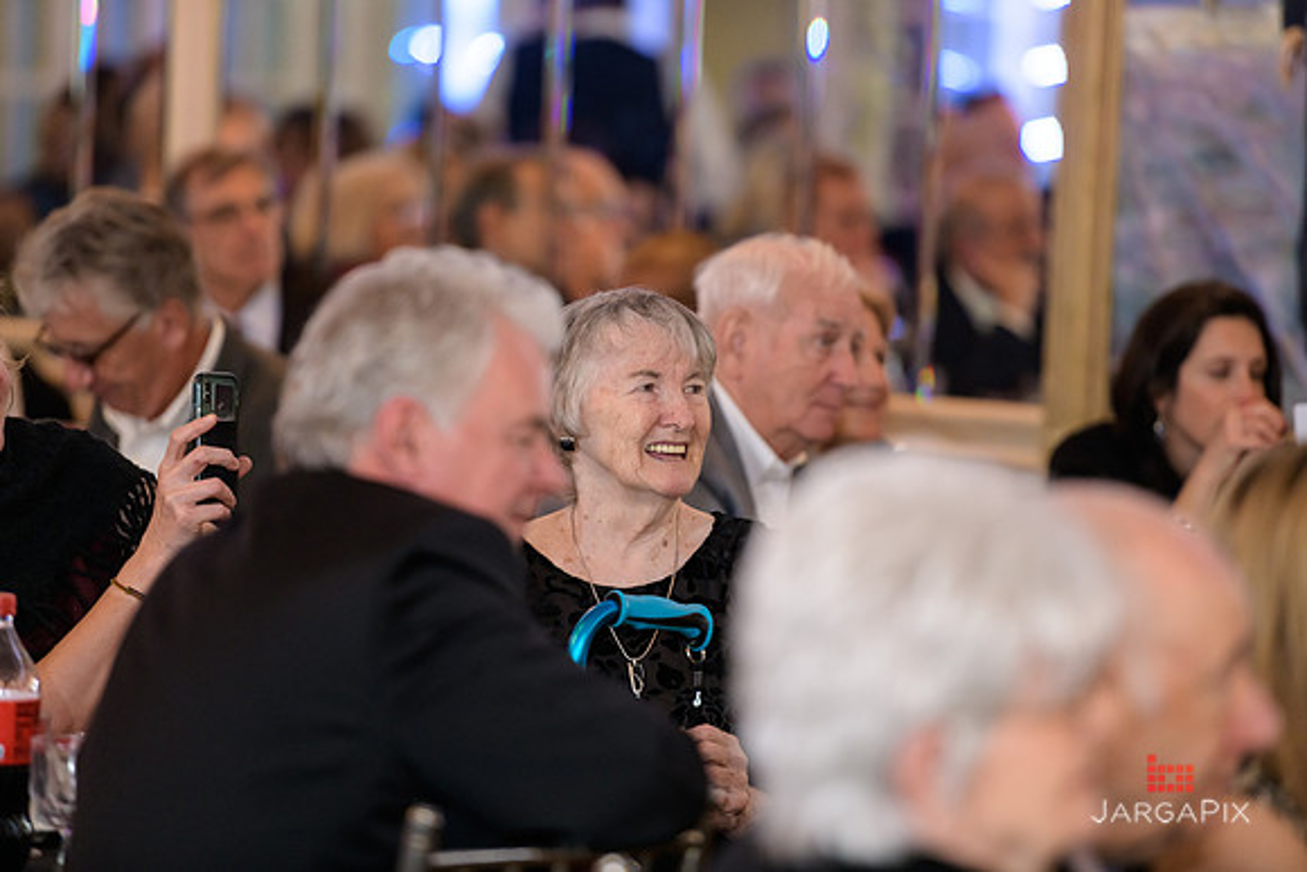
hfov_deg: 10.3
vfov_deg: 6.9
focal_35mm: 200
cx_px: 654
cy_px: 436
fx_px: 7262
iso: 1000
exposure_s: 1/125
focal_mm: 200
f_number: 3.2
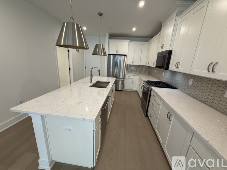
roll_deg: -3.5
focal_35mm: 14
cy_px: 85
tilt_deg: -13.1
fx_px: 92
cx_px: 114
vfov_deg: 85.7
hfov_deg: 102.1
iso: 200
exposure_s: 1/120
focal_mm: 2.22
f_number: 2.2
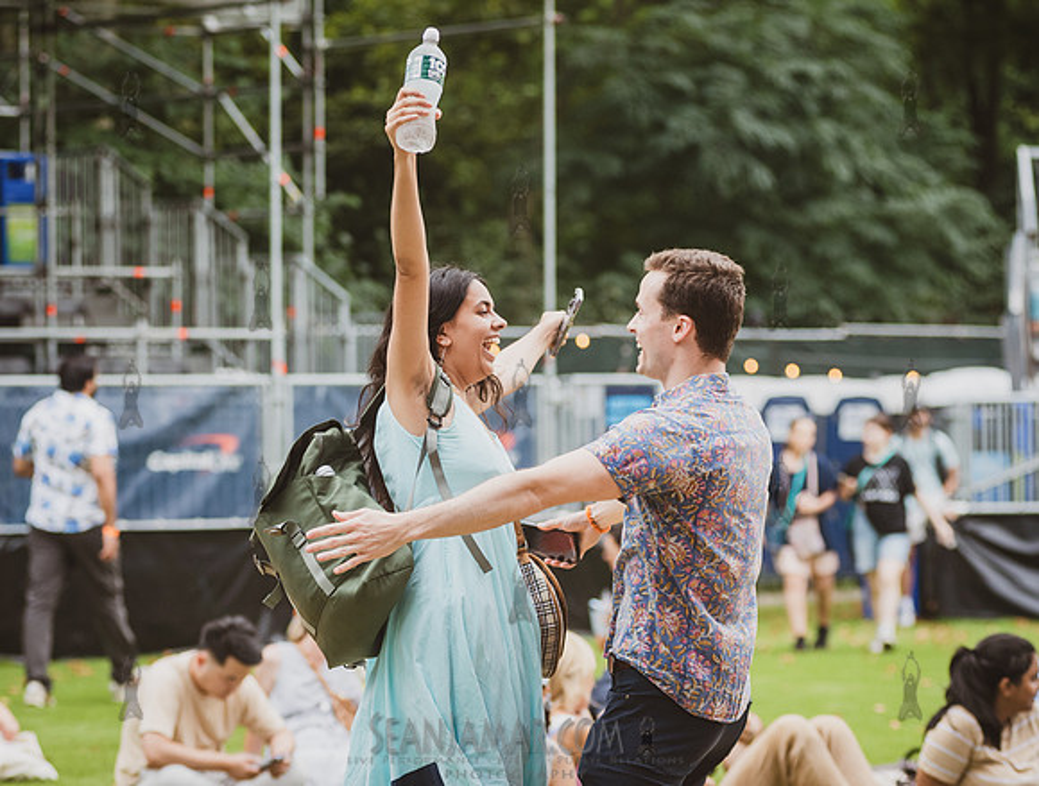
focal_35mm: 148
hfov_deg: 13.3
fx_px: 4447
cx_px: 452
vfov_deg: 10.1
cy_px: 455
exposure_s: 1/1000
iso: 1000
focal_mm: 112
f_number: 3.5
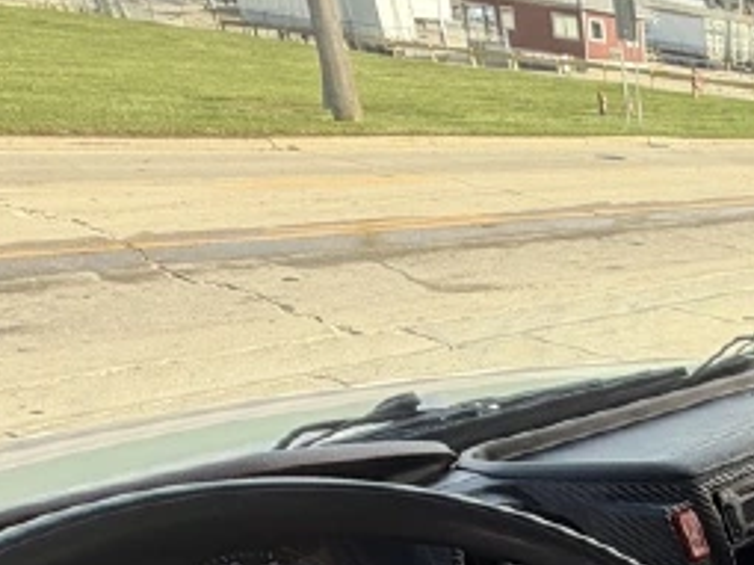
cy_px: 710
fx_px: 958
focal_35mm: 44
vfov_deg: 27.9
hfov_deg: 32.3
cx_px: 982
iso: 40
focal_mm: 2.22
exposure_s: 1/143
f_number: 2.2
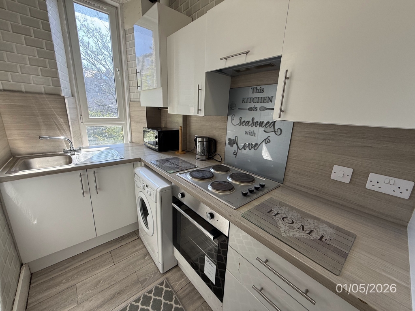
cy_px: 156
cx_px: 208
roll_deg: -2.6
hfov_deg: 102.1
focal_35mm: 14
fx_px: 168
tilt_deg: -14.4
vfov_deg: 85.7
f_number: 2.2
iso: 80
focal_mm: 2.22
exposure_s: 1/99
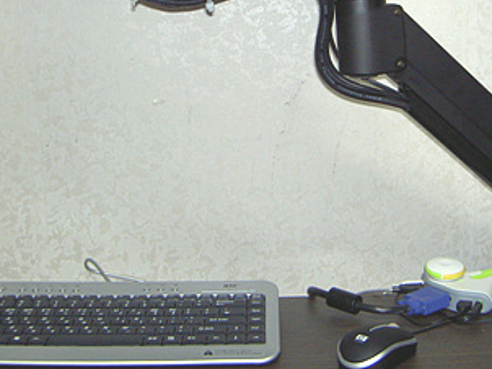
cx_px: 257
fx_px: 881
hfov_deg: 31.2
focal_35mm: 62
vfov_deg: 23.4
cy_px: 88
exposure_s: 1/60
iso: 200
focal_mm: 8
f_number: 2.8
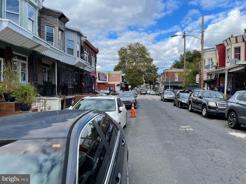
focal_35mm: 26
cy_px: 92
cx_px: 123
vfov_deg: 53.1
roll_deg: -0.6
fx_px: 185
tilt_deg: -2.1
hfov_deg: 67.3
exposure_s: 1/1667
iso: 32
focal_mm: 4.2
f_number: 1.6
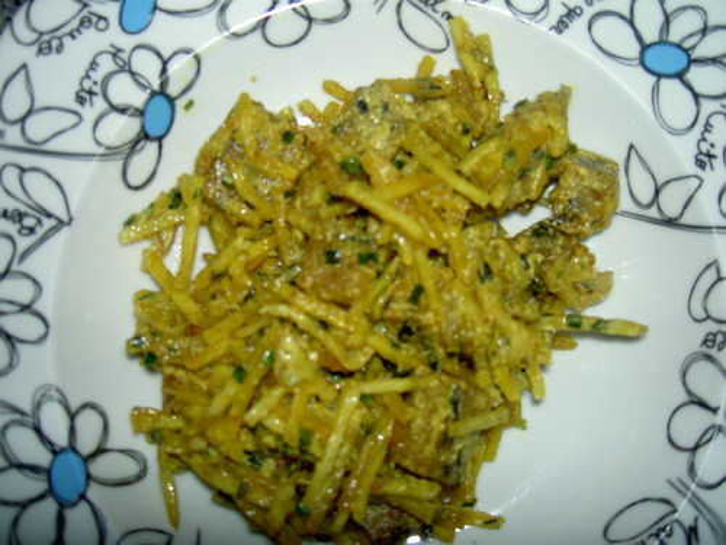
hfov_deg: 47.9
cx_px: 363
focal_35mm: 39
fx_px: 818
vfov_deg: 36.8
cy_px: 272
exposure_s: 1/60
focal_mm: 8
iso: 100
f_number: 2.8
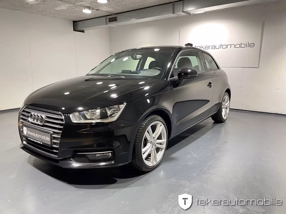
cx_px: 143
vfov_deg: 53.1
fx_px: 215
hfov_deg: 67.3
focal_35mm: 26
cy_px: 107
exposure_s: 1/50
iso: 125
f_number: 1.6
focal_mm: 4.2
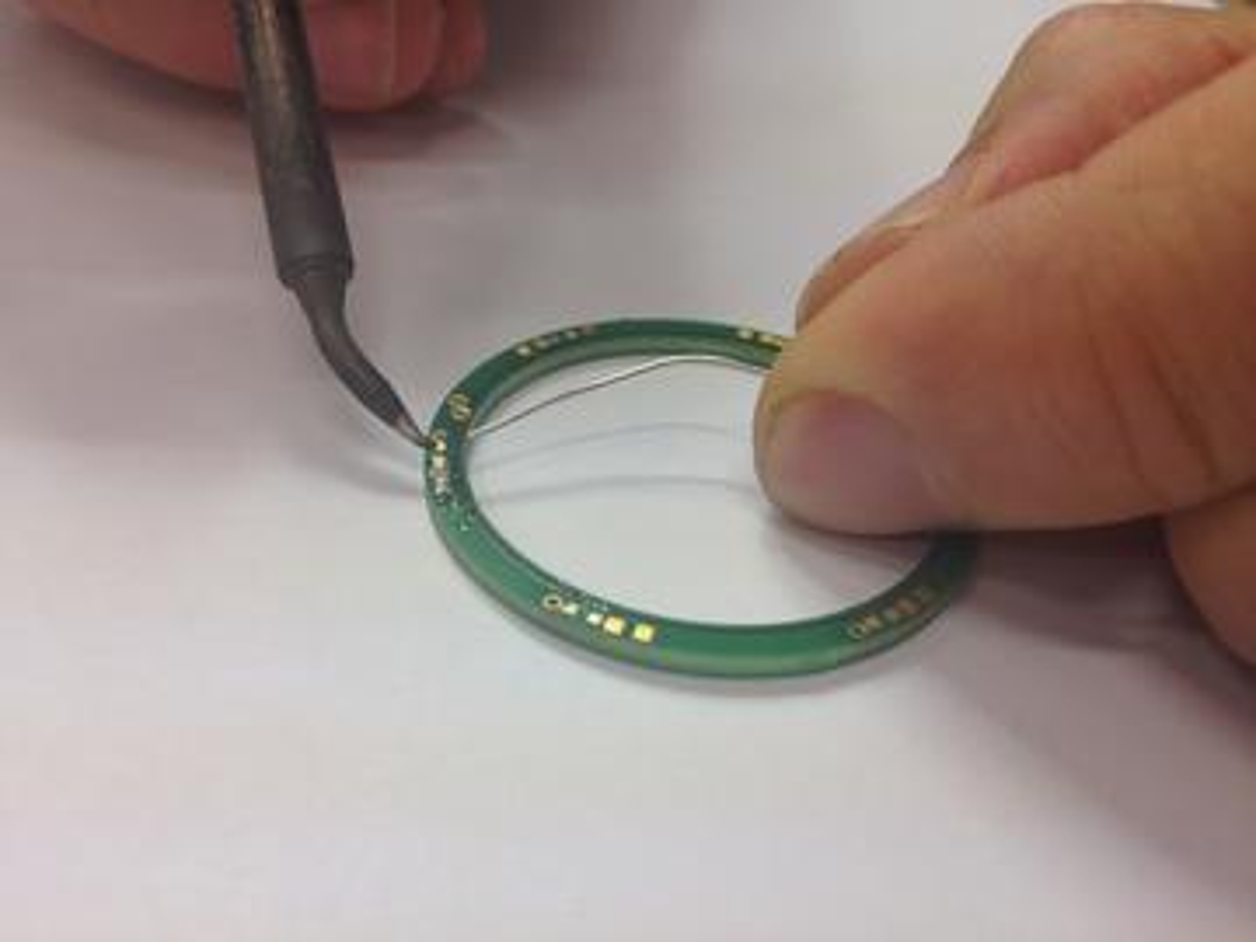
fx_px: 1270
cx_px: 628
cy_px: 471
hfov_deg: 52.6
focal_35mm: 35
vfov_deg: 40.7
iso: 50
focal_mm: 4.28
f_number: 2.4
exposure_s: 1/40
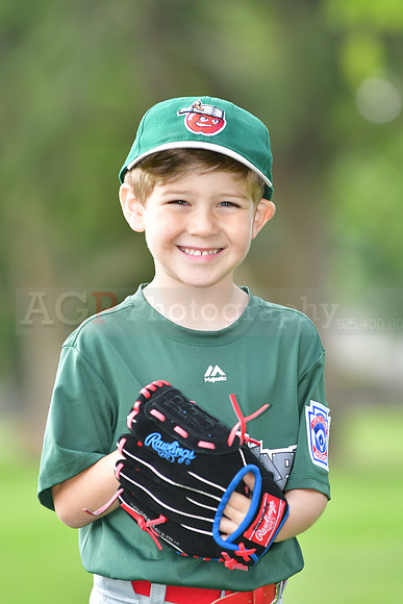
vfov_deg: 7.4
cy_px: 302
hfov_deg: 5.0
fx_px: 4657
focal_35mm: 278
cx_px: 202
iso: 500
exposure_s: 1/1000
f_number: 4
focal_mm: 185
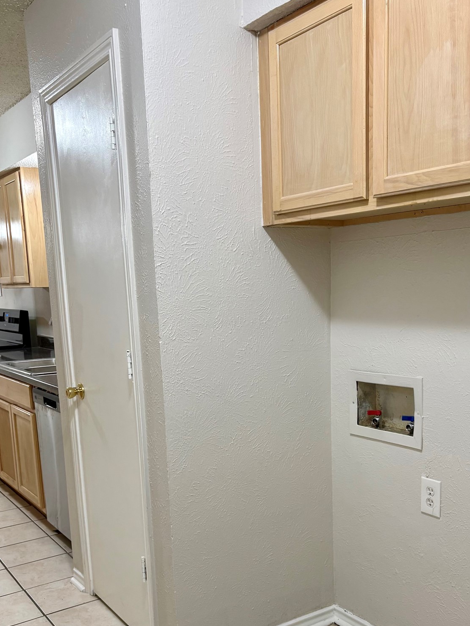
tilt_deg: -9.5
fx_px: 652
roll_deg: +1.3
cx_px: 271
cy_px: 403
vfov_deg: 50.7
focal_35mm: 36
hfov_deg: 39.6
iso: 125
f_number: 1.6
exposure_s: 1/60
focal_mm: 5.96
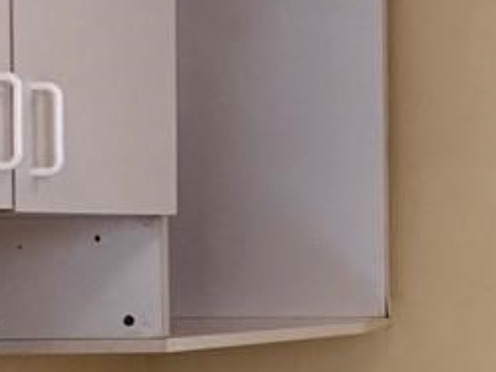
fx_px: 1290
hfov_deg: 18.5
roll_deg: +0.2
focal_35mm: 90
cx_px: 803
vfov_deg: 16.4
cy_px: 249
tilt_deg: -0.4
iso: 320
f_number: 2.2
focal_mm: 2.22
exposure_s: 1/60
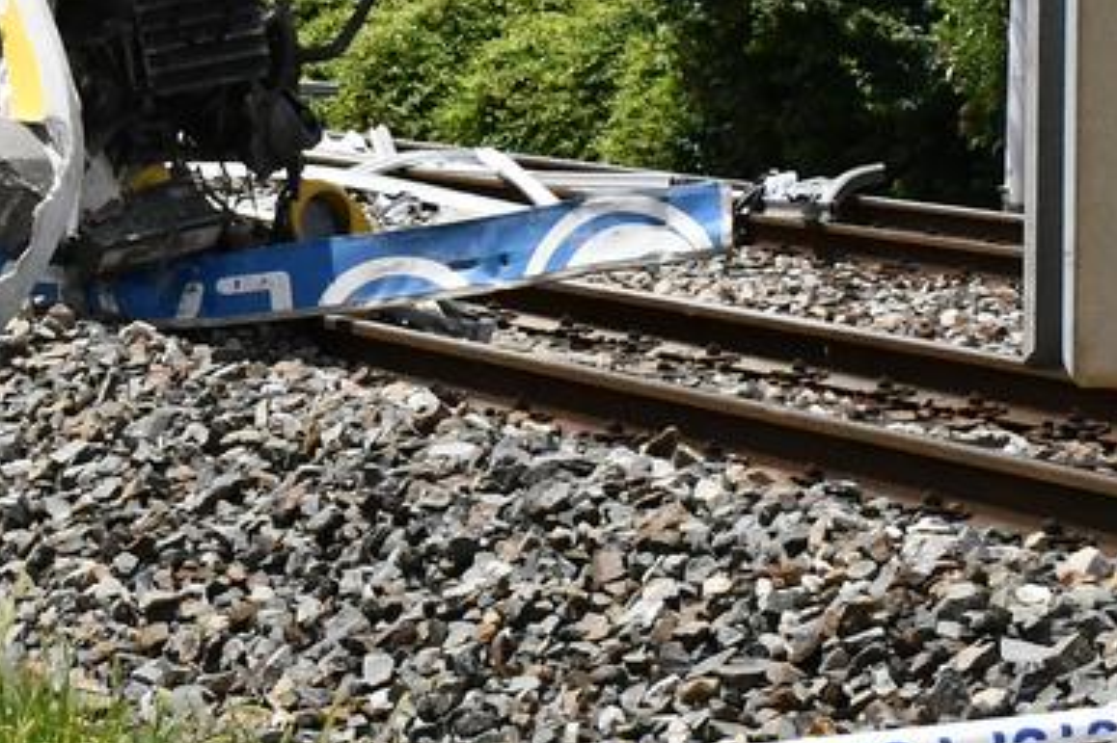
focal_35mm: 199
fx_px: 6172
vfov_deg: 6.8
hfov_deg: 10.2
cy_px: -175
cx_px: -145
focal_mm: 32
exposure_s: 1/1600
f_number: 20
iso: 2500
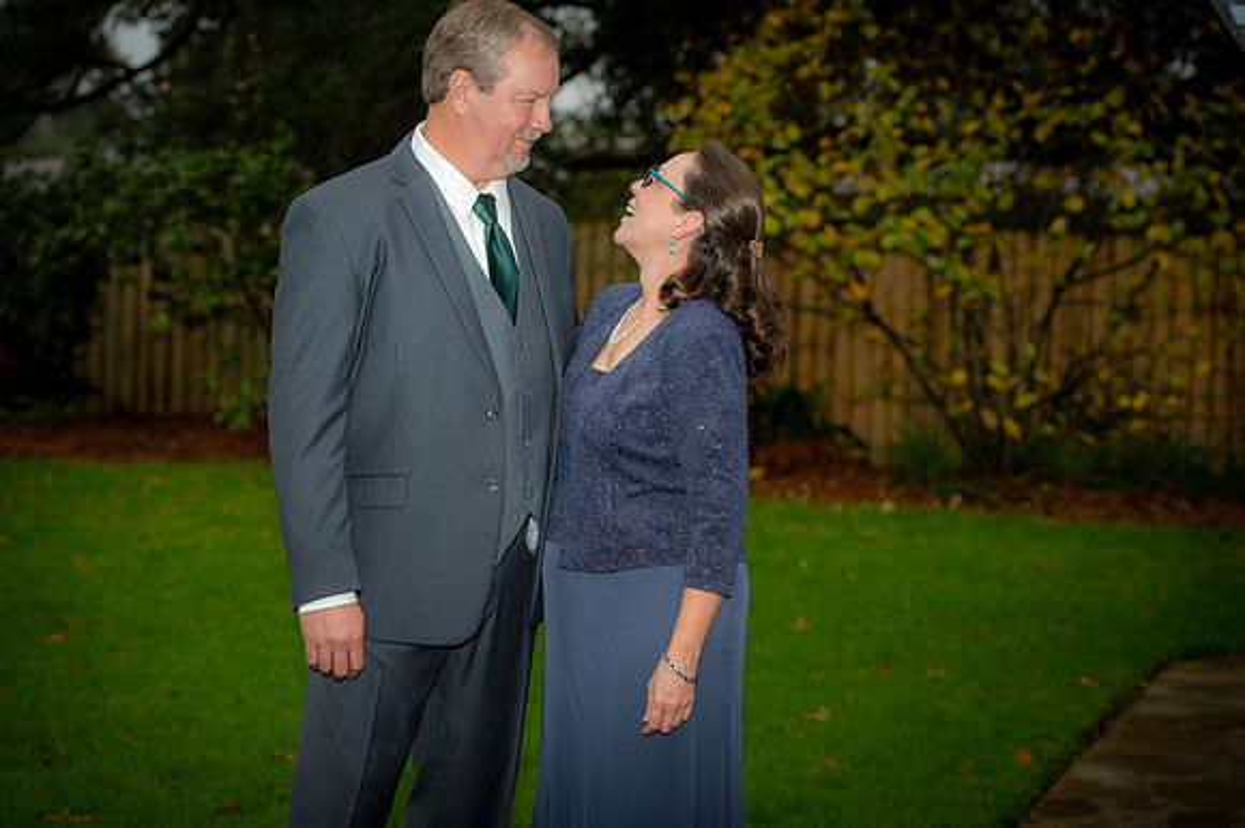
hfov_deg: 23.9
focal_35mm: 85
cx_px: 622
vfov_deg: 16.1
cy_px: 414
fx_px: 2938
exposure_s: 1/200
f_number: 4.5
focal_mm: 85
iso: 200
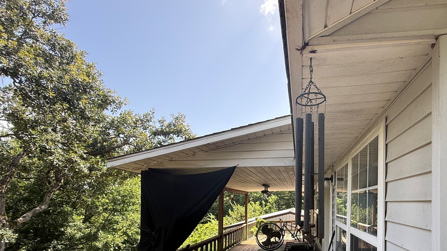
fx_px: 237
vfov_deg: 52.4
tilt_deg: +0.5
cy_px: 200
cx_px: 279
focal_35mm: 20
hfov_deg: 85.0
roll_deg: -0.7
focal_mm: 2.22
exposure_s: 1/274
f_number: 2.2
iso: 50
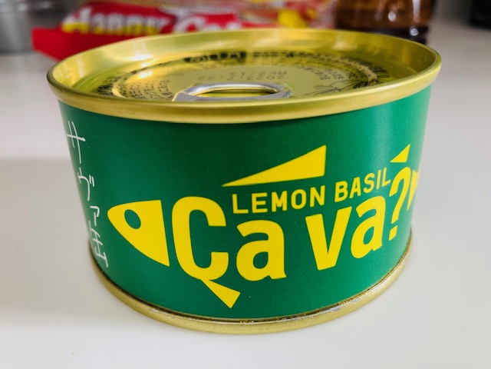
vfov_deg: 49.7
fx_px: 397
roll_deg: +2.3
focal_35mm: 28
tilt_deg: -26.5
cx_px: 246
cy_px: 184
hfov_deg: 63.4
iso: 80
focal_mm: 3.99
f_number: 1.8
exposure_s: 1/100
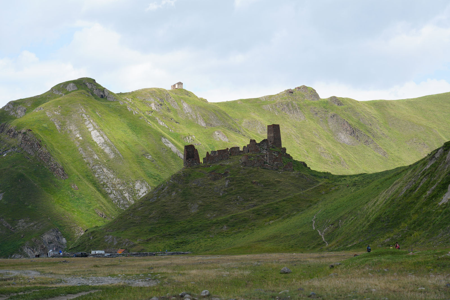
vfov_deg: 13.0
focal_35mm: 105
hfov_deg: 19.5
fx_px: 1313
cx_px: 225
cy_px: 150
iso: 100
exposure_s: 1/200
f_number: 6.3
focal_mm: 105
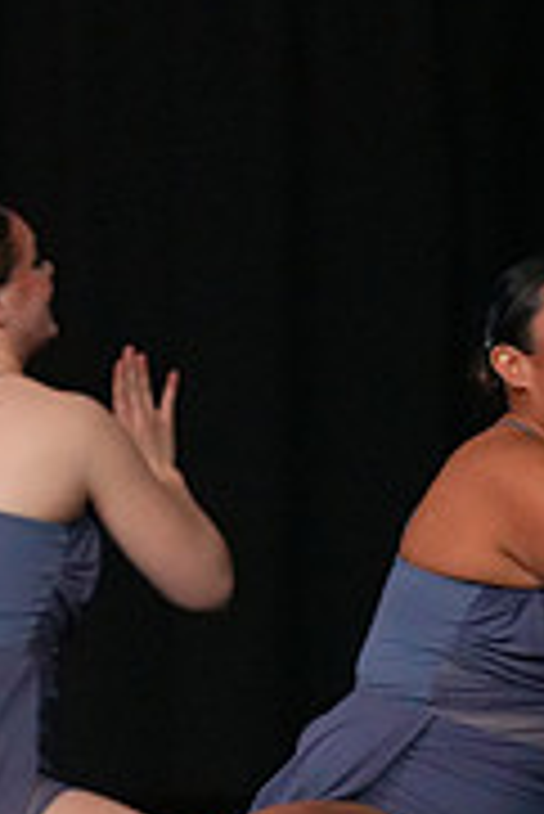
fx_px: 21717
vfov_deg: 2.1
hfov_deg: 1.4
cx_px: -724
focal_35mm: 960
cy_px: 416
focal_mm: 300
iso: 16000
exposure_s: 1/1250
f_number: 3.5
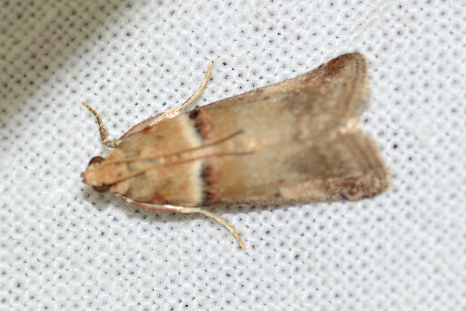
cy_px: 156
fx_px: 1942
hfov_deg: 13.7
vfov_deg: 9.1
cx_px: 233
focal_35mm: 150
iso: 100
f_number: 13
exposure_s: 1/200
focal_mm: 100
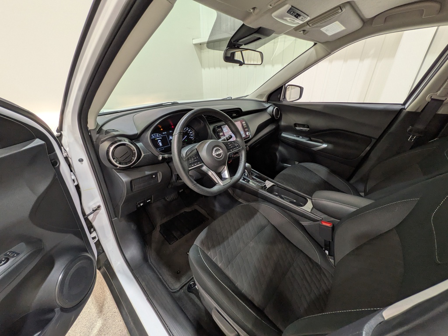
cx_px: 224
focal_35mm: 14
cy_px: 168
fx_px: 181
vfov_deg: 85.7
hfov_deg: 102.1
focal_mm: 1.83
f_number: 2.2
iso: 78
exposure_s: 1/40
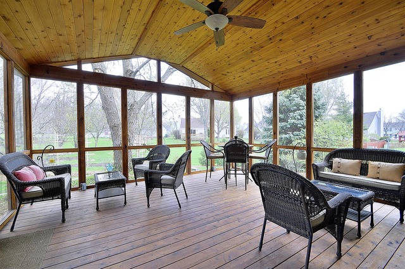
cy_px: 134
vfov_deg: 77.1
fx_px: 168
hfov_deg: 100.5
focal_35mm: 15
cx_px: 202
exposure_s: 1/25
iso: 200
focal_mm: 10
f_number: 8
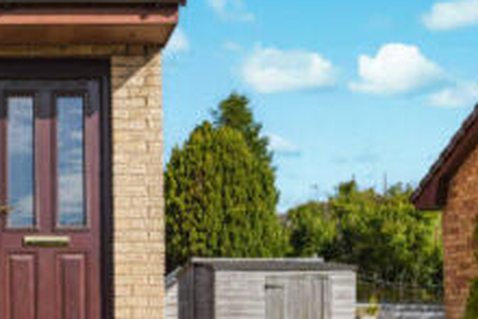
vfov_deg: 20.1
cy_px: 264
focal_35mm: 67
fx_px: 890
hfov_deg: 28.2
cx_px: 0
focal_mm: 31
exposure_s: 1/250
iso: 100
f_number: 5.6
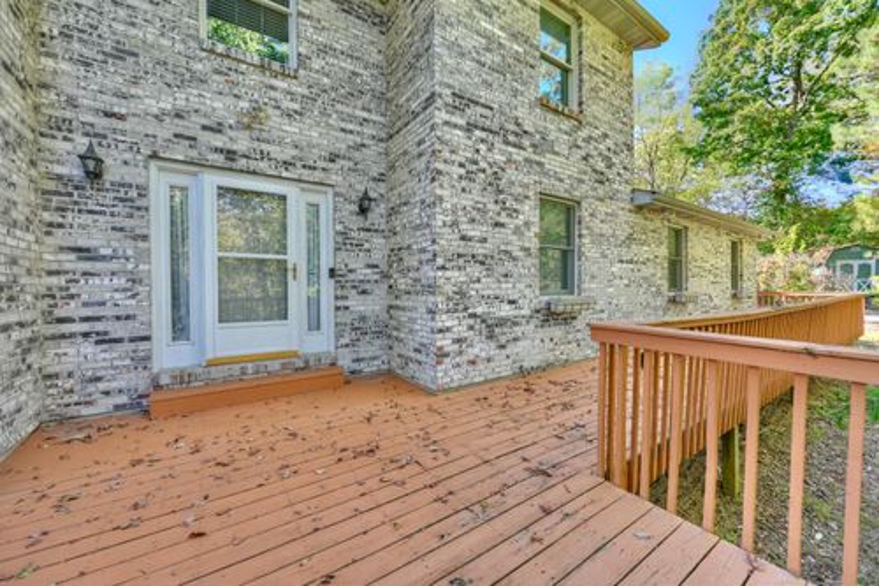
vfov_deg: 81.2
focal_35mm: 14
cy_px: 293
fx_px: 342
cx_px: 440
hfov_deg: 104.3
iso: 100
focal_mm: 14
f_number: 10
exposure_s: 1/3.33
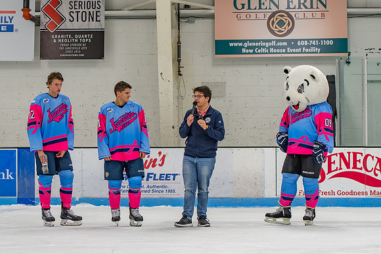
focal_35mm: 129
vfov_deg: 10.6
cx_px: 165
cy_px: 99
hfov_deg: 15.8
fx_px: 1370
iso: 800
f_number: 3.5
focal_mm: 70
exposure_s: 1/250
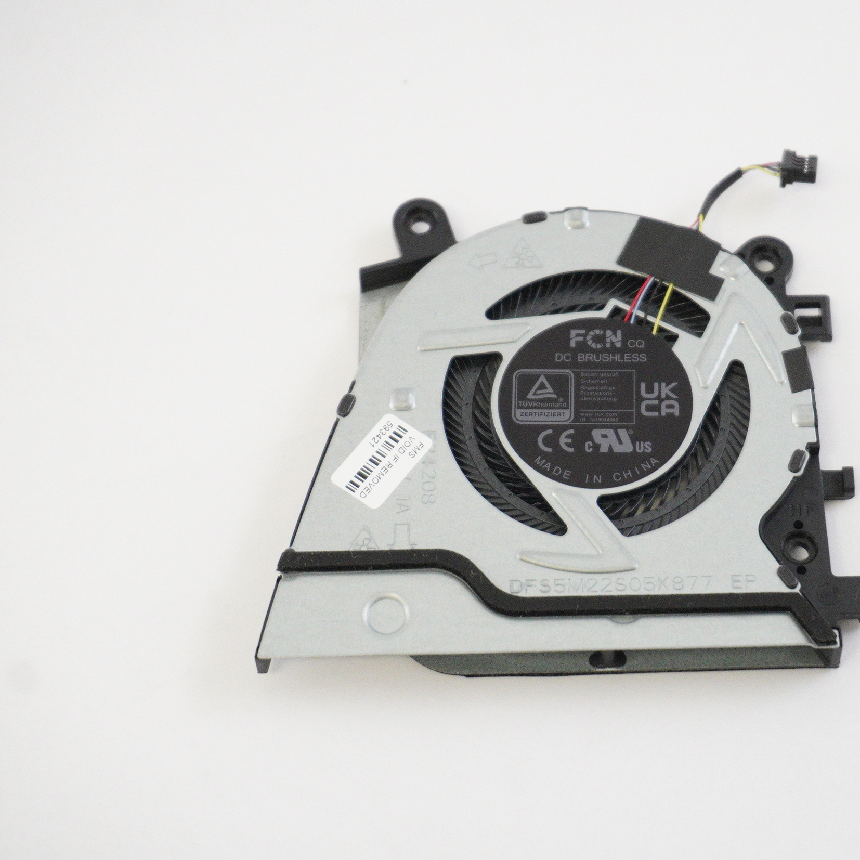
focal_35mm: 87
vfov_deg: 20.0
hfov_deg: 20.0
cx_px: 584
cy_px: 431
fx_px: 2435
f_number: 5.6
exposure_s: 1/250
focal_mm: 45
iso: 5000
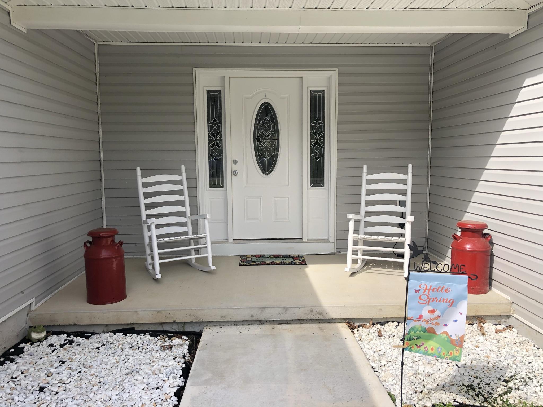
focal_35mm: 28
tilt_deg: -6.2
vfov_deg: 49.7
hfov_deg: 63.4
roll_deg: -0.2
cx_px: 272
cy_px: 204
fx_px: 439
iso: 20
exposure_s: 1/1372
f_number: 1.8
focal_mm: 4
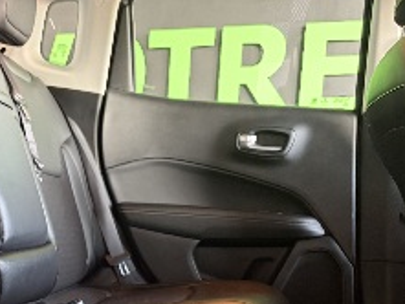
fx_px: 574
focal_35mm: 49
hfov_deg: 37.1
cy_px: 280
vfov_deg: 28.4
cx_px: 66
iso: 640
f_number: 1.6
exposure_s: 1/30
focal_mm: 5.96
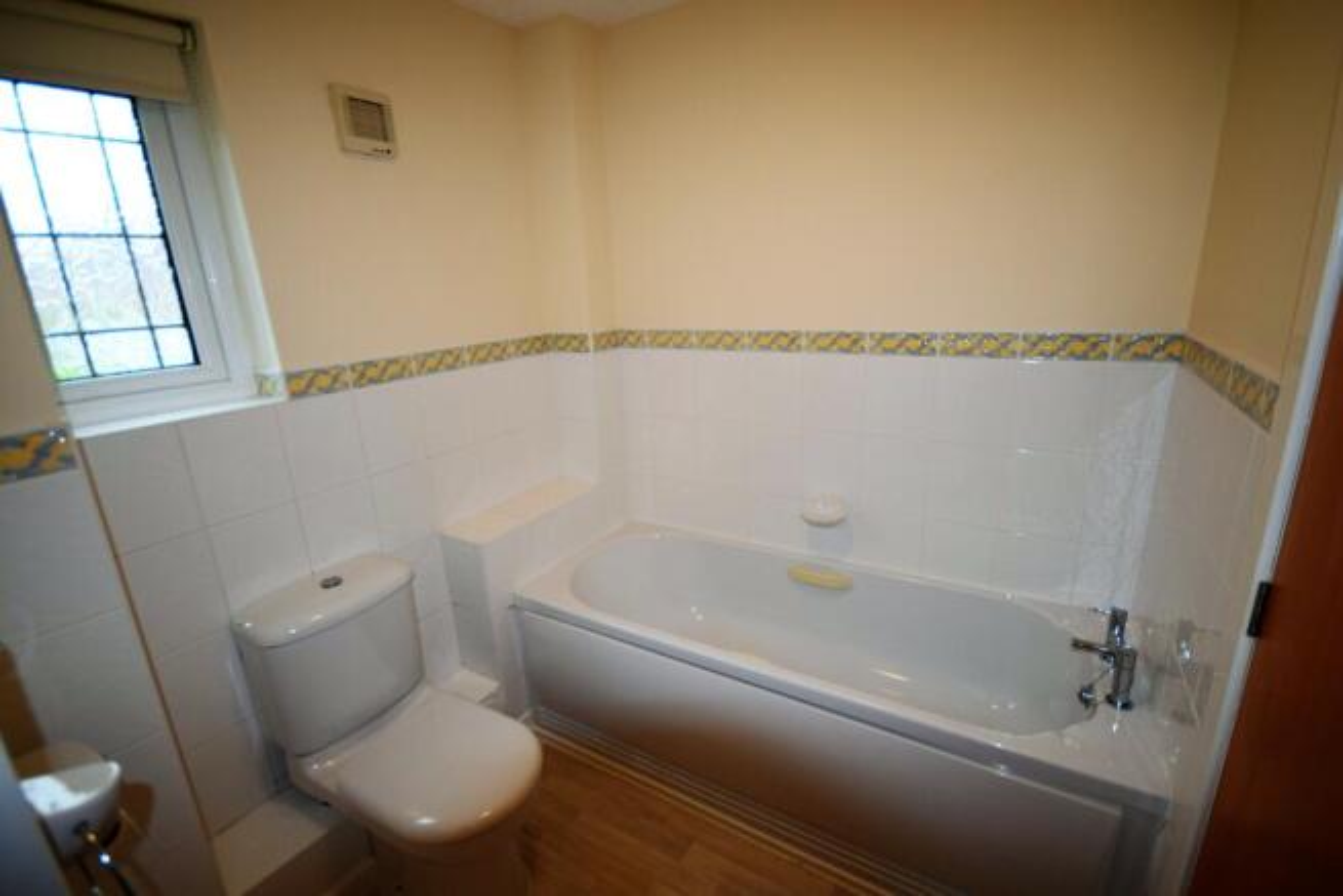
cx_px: 672
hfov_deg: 100.4
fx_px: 560
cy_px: 448
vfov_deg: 77.4
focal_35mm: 15
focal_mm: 10
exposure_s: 1/80
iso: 800
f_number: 4
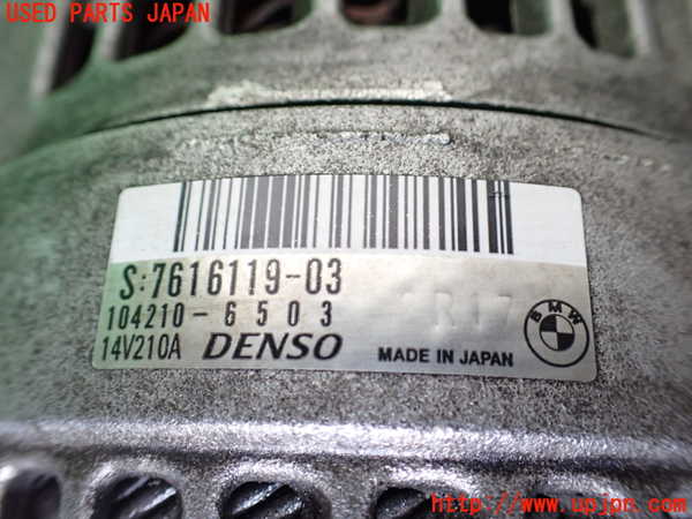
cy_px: 260
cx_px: 346
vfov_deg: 46.8
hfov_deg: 60.0
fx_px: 600
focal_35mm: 30
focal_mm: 5.4
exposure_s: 1/125
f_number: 2.3
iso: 640
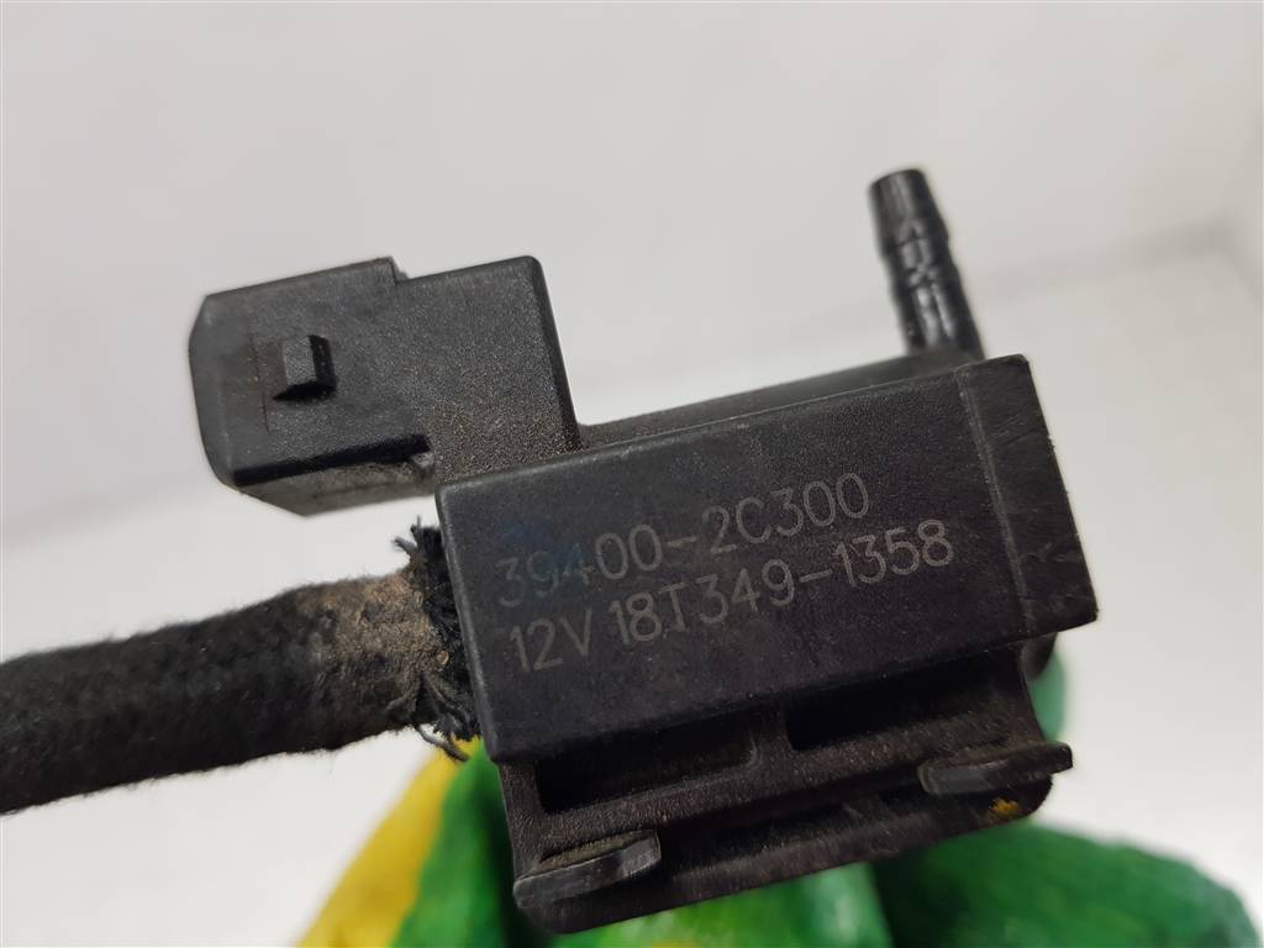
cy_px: 474
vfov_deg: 53.1
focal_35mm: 26
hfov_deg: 67.3
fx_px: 949
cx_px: 632
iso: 100
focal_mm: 4.2
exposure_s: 1/100
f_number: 1.7
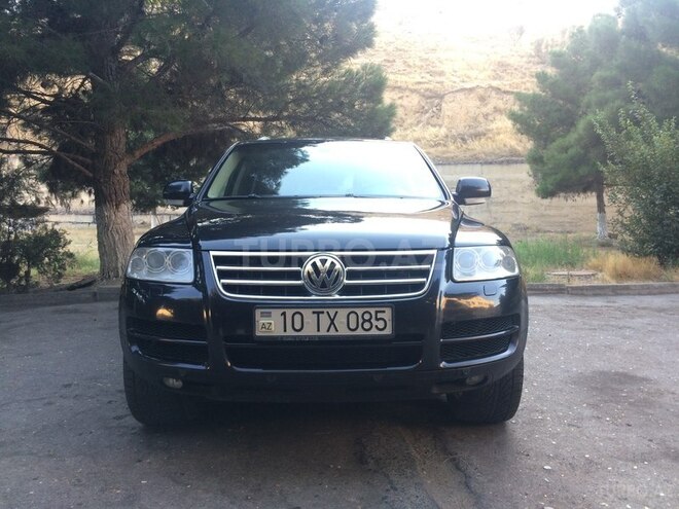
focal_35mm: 29
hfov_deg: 61.7
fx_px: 569
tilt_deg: -4.4
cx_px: 340
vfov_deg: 48.2
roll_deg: -0.3
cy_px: 254
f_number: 2.2
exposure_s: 1/100
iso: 50
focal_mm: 4.15
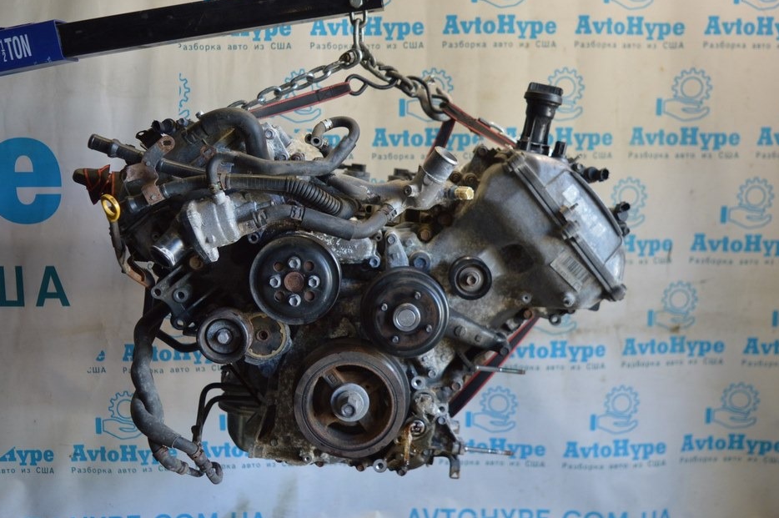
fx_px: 747
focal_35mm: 35
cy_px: 236
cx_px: 360
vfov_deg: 38.2
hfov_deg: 55.0
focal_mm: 21
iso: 450
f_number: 3.8
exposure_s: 1/60
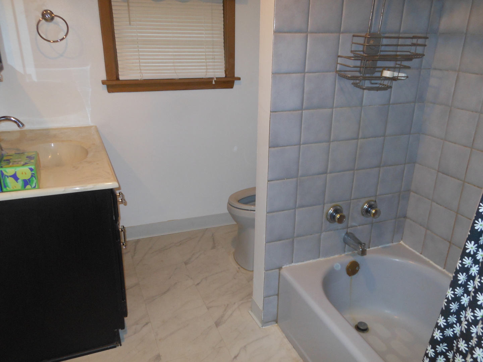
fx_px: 405
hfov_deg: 61.7
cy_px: 181
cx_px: 242
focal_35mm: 29
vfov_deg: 48.2
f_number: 3.3
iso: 200
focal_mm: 5.2
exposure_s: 1/25
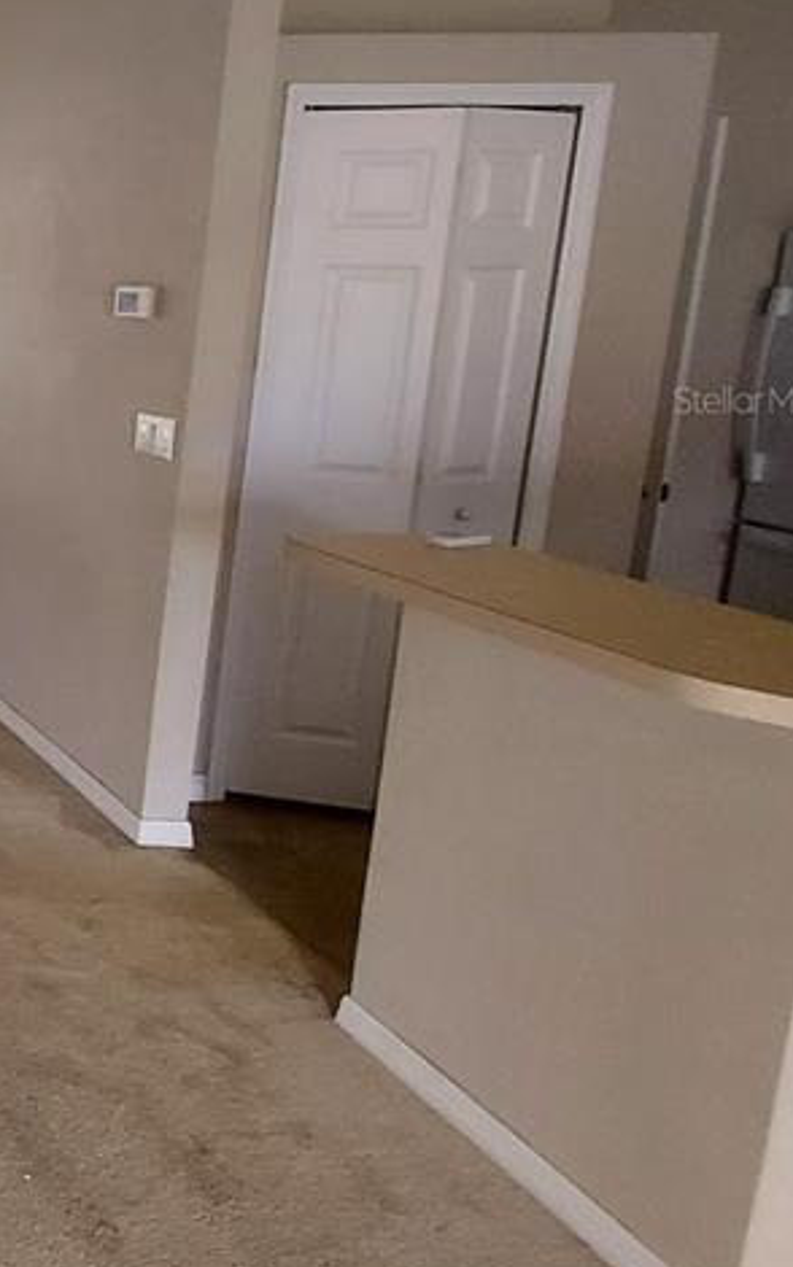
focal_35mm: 30
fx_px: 1037
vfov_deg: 61.0
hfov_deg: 24.5
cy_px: 399
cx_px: -545
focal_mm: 1.74
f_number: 2.2
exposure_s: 1/60
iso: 250
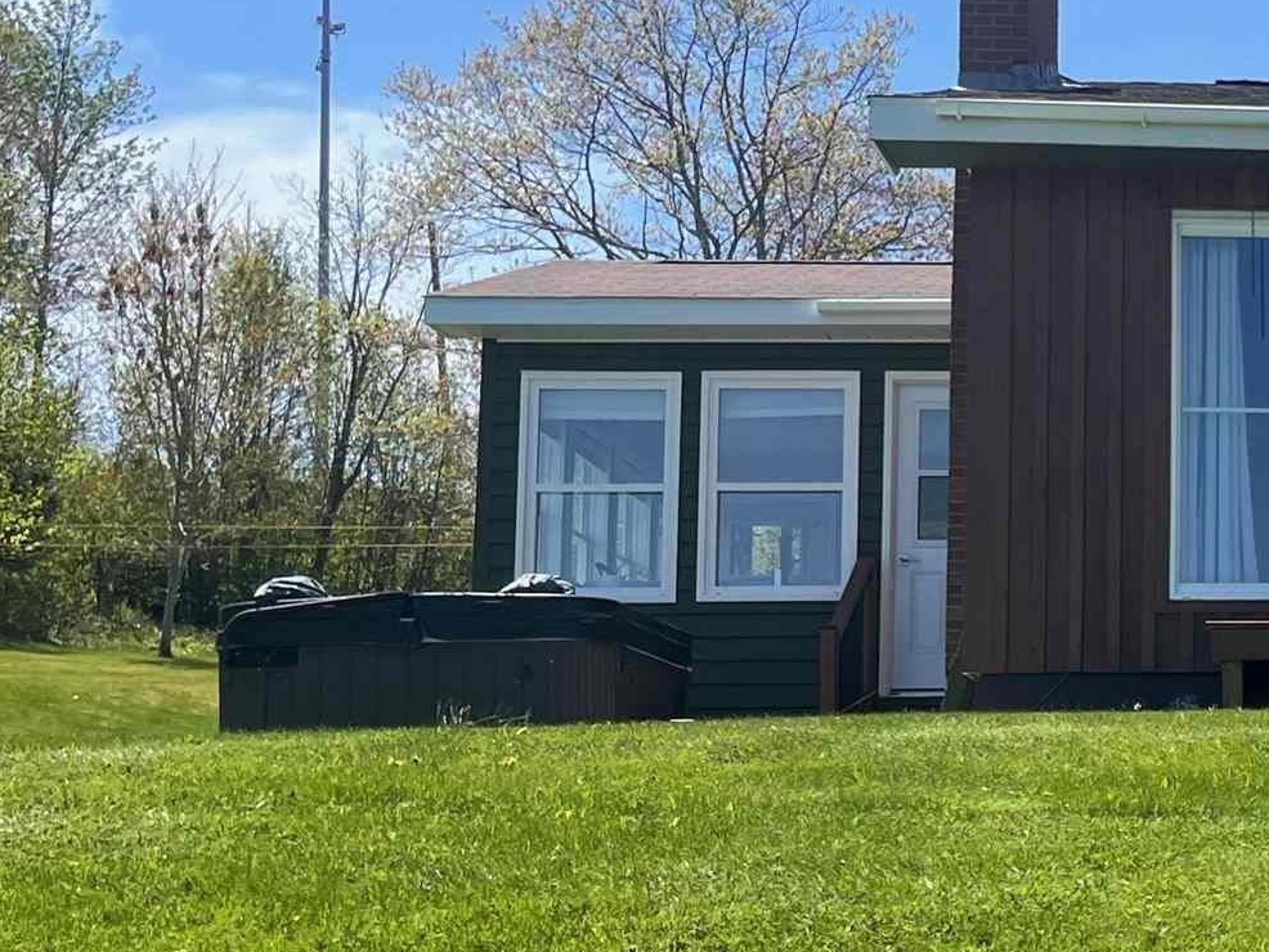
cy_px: 621
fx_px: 2970
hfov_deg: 21.0
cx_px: 1811
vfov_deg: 18.2
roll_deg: +0.7
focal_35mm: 81
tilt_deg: +6.7
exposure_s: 1/2688
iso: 50
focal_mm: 5.1
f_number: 1.6
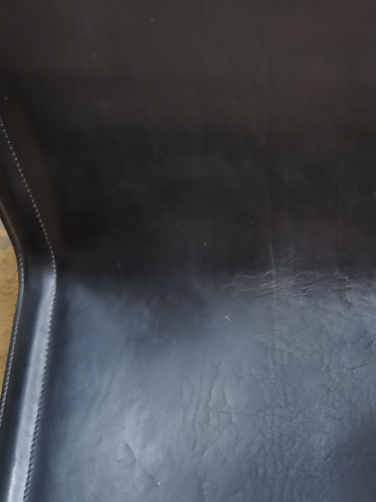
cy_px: 366
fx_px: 942
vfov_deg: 29.4
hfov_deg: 22.2
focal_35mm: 65
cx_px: 307
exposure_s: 1/25
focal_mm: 5.58
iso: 640
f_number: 1.8
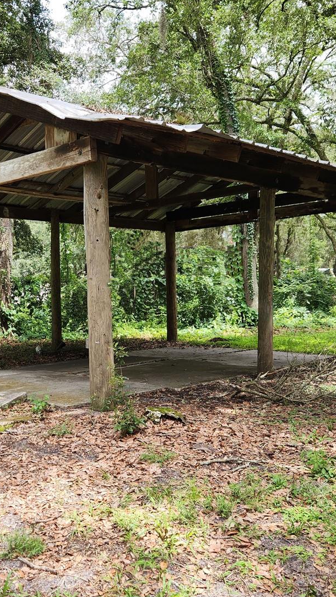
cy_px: 308
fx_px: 586
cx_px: 118
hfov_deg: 31.8
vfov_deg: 54.0
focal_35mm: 37
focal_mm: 5.4
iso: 20
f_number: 1.8
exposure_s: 1/276
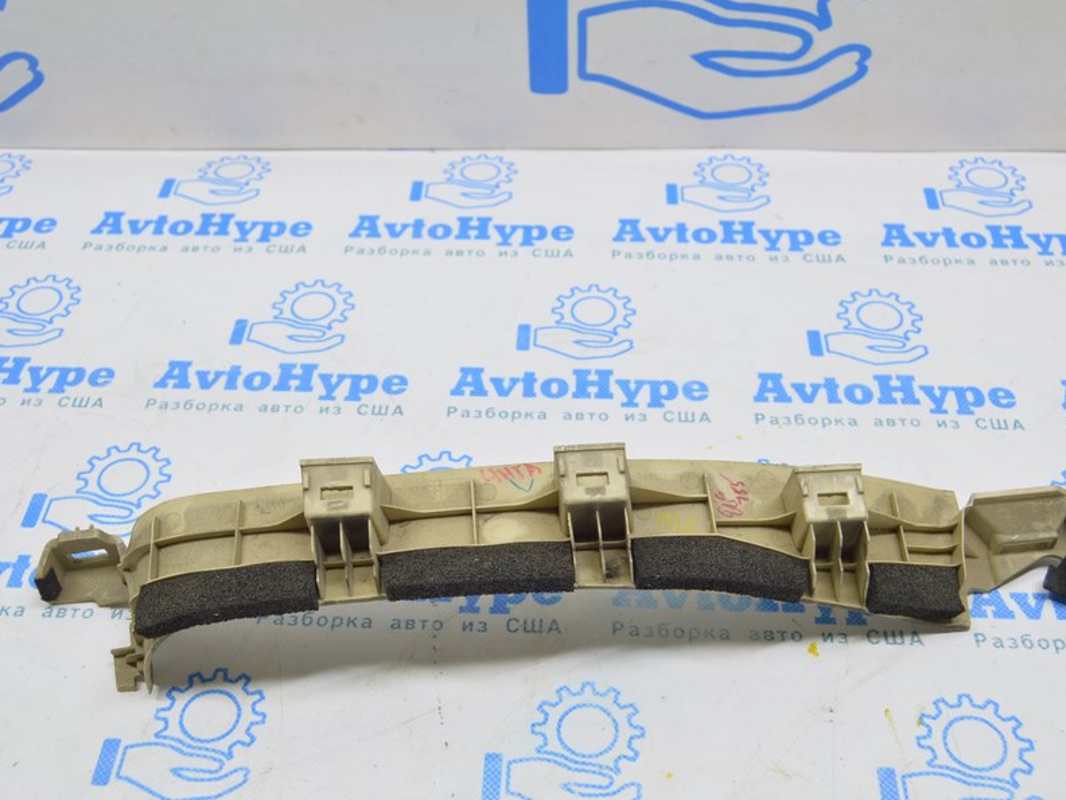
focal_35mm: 41
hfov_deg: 45.8
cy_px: 397
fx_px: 1263
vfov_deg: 35.1
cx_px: 514
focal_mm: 22
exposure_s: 1/20
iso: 400
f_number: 5.6
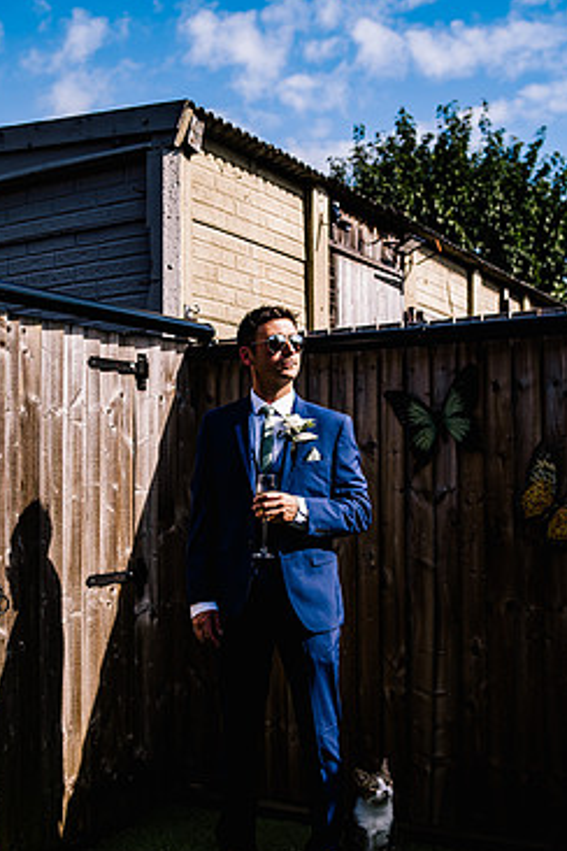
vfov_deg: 45.4
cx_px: 279
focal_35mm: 43
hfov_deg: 31.2
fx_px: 1016
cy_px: 456
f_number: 3.2
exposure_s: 1/1000
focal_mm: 35
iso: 50
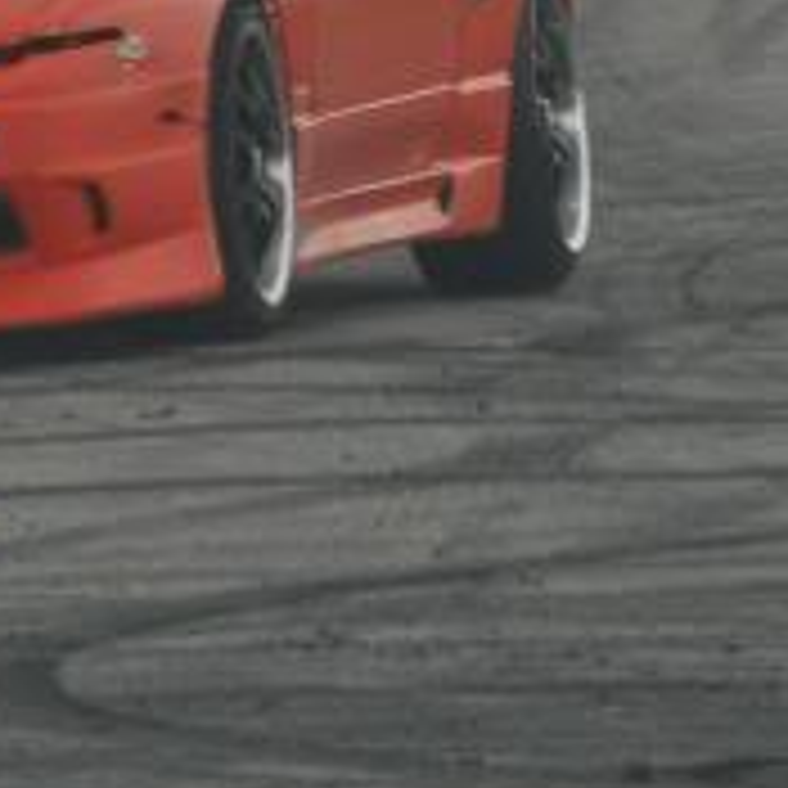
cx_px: -495
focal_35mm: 757
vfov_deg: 2.3
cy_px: -331
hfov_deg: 2.3
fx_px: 19496
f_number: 11
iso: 320
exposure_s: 1/160
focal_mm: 130
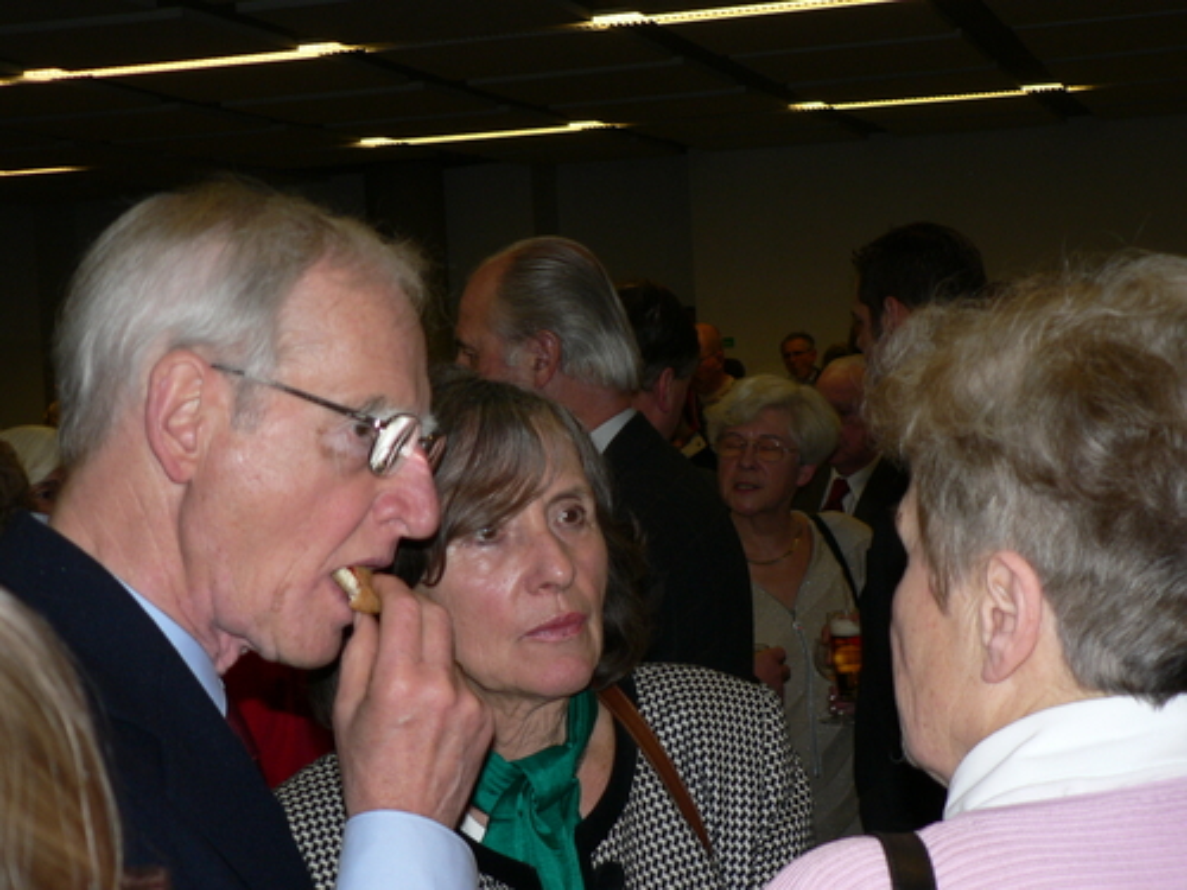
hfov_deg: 28.6
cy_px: 445
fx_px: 2332
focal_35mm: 68
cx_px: 594
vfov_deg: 21.6
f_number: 3.2
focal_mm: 11.4
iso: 100
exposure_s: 1/60
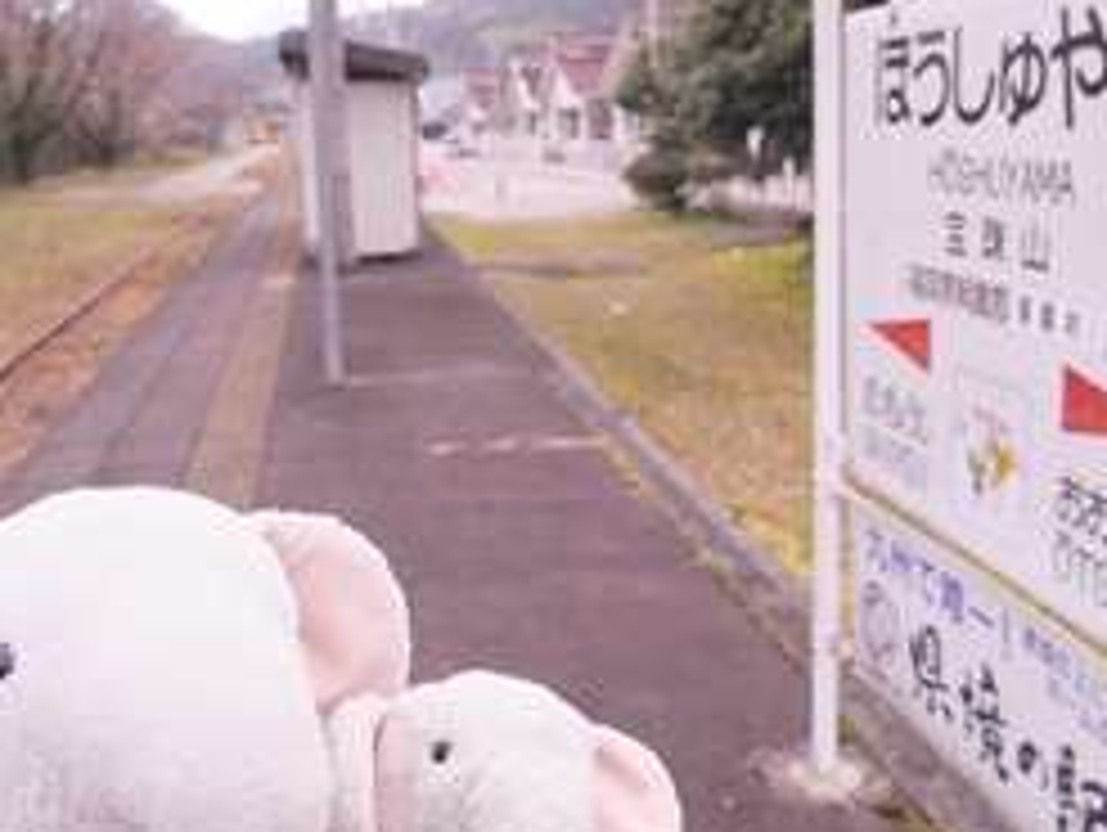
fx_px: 1248
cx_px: 531
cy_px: 382
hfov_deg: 47.8
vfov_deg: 36.9
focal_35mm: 39
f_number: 5
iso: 320
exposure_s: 1/125
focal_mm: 12
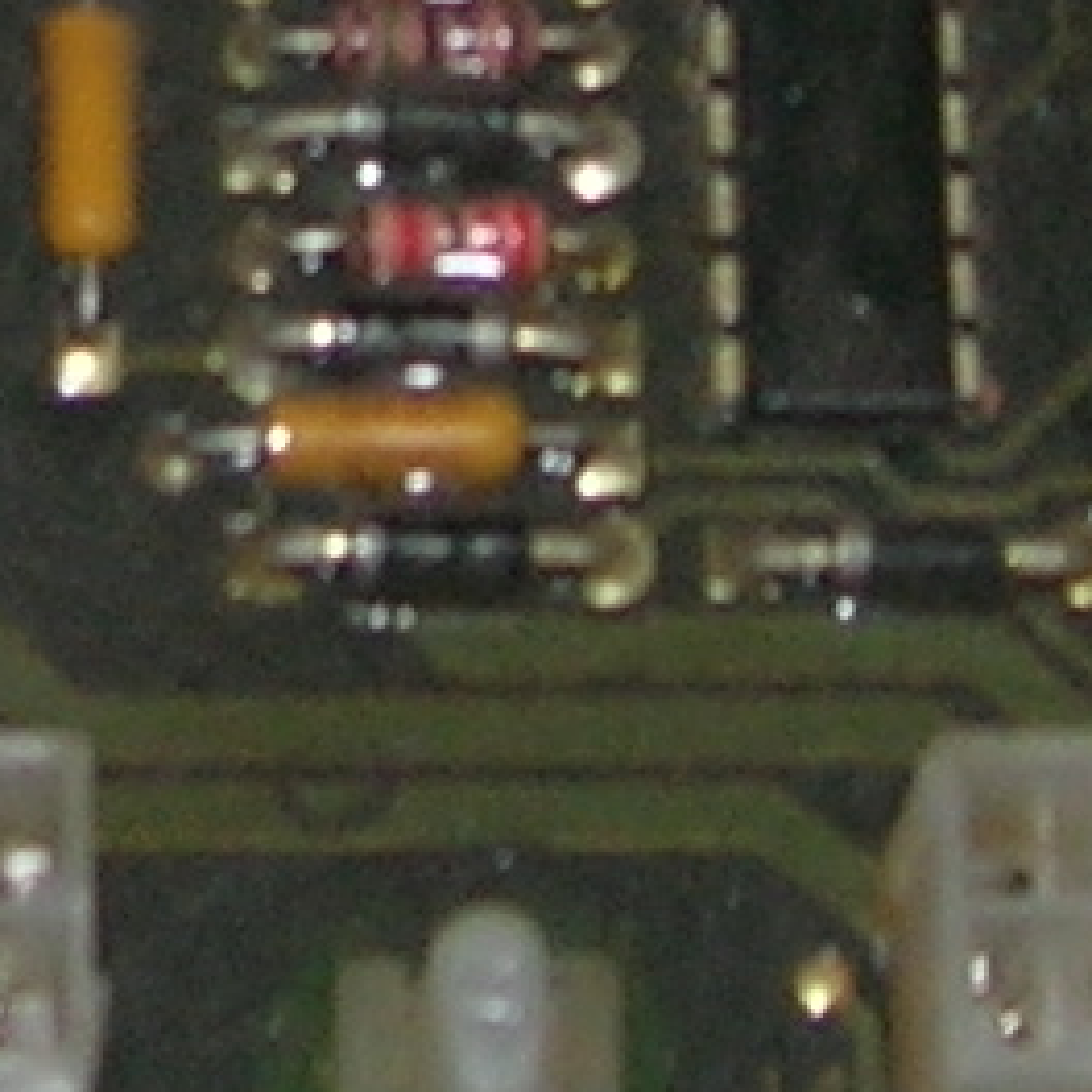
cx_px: -8
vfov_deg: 6.6
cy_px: -678
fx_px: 9279
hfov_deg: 6.7
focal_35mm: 260
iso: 50
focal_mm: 5.7
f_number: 2.9
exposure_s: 1/60.1
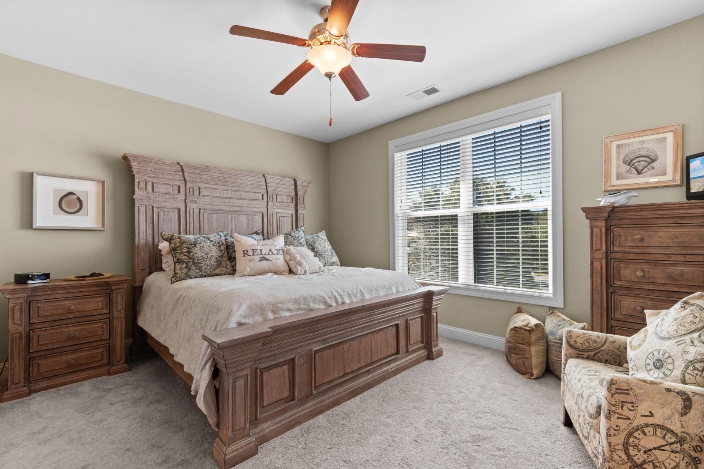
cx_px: 352
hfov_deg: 100.4
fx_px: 293
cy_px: 234
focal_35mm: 15
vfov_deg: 77.3
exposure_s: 1/25
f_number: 4.5
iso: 100
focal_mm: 10
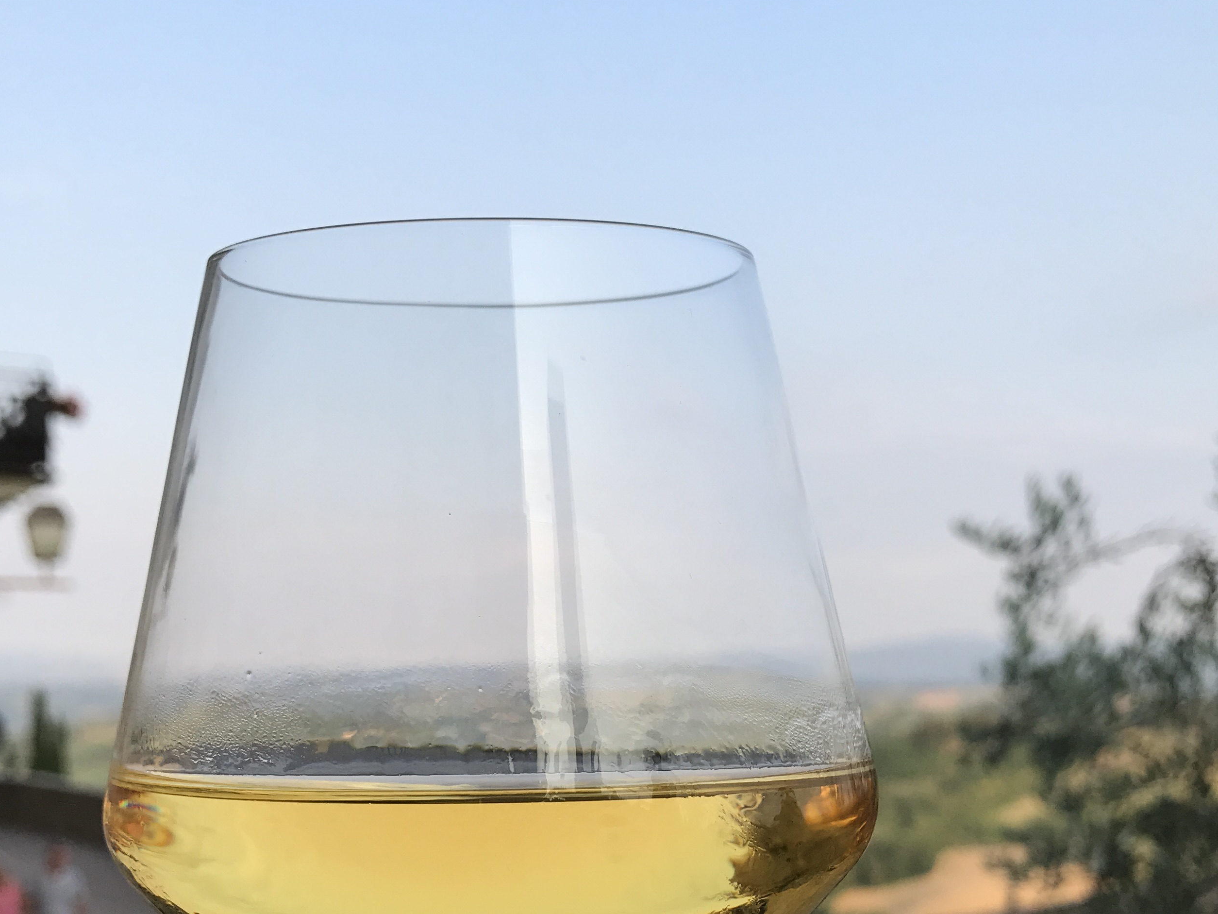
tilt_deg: -1.5
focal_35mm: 45
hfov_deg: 42.1
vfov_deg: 31.5
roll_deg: -0.5
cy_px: 708
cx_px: 643
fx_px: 1583
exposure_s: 1/812
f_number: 1.8
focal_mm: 3.99
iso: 20
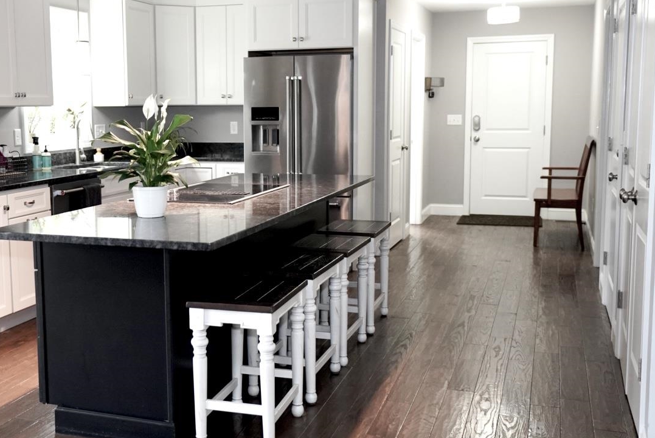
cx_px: 244
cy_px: 206
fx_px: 819
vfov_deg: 29.9
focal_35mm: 45
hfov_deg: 43.2
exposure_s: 1/160
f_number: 2.8
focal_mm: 30
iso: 2500
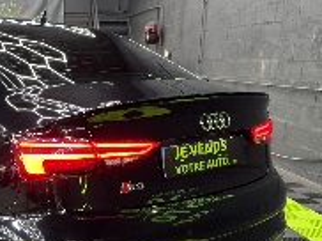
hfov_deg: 33.3
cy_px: 159
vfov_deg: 26.4
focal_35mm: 55
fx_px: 511
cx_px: 39
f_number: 1.78
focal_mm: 6.76
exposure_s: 1/50
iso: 250
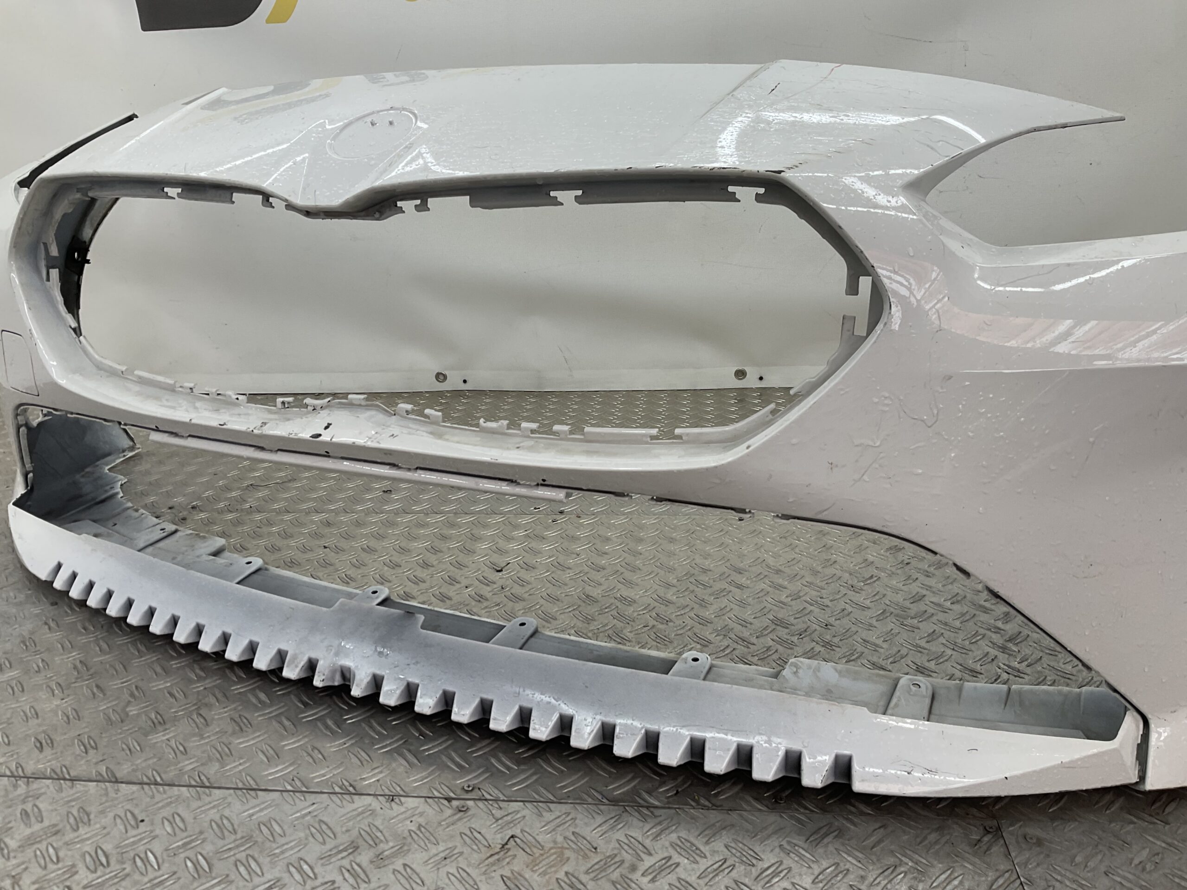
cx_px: 594
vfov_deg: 48.2
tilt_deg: -19.8
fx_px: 994
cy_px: 445
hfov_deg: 61.7
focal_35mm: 29
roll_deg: +0.3
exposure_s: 1/120
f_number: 1.8
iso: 20
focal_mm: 3
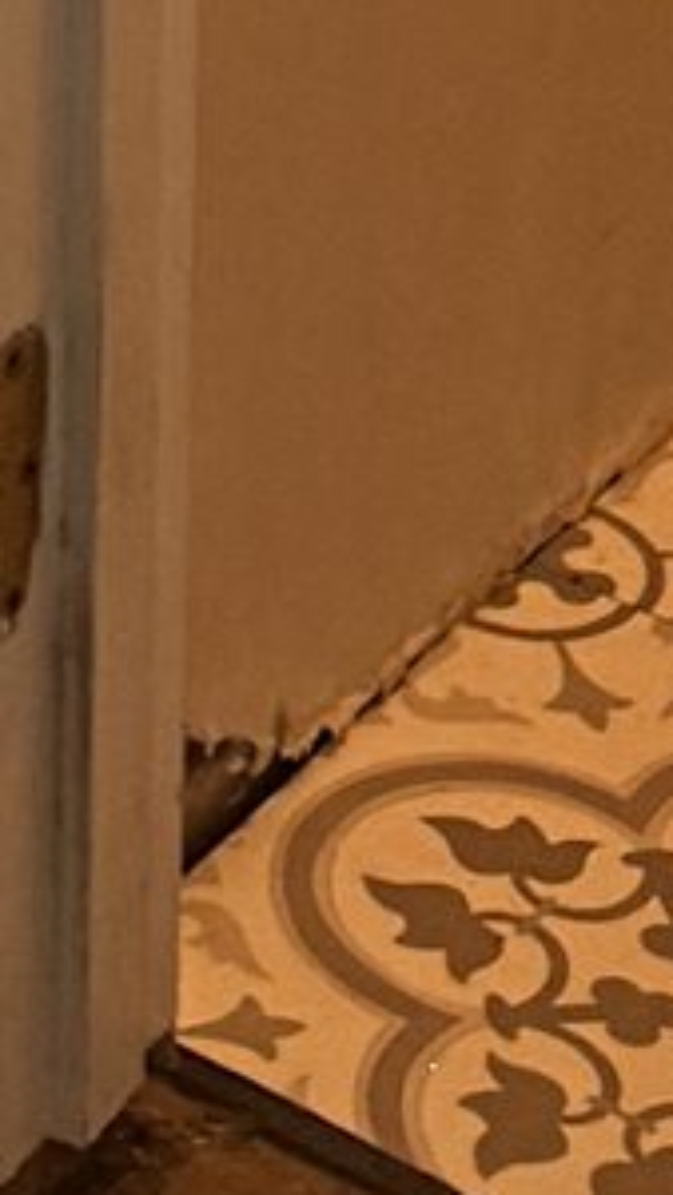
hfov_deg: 5.7
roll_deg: +3.9
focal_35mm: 201
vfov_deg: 8.9
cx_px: -1211
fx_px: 6370
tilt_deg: -8.7
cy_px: -2298
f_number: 1.78
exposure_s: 1/60
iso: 250
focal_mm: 6.76
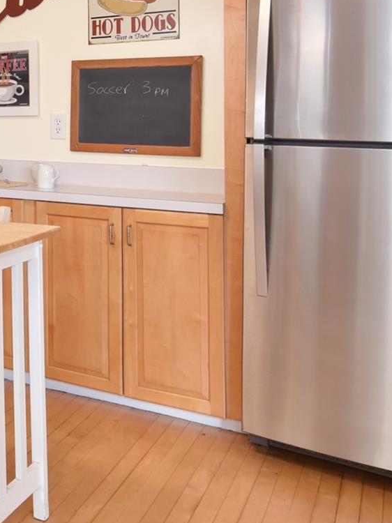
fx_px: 654
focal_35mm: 43
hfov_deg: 28.7
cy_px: 121
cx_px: -85
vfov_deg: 42.1
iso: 640
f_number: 8
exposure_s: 1/30
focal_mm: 11
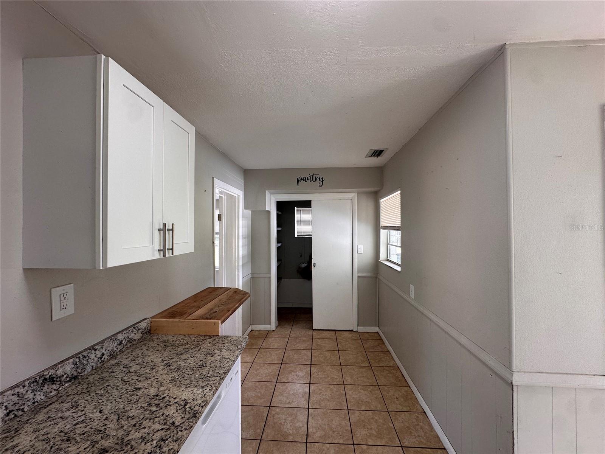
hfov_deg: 102.1
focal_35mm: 14
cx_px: 302
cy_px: 227
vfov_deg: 85.7
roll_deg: +0.5
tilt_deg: +1.5
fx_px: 245
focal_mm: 2.22
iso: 100
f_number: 2.2
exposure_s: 1/120
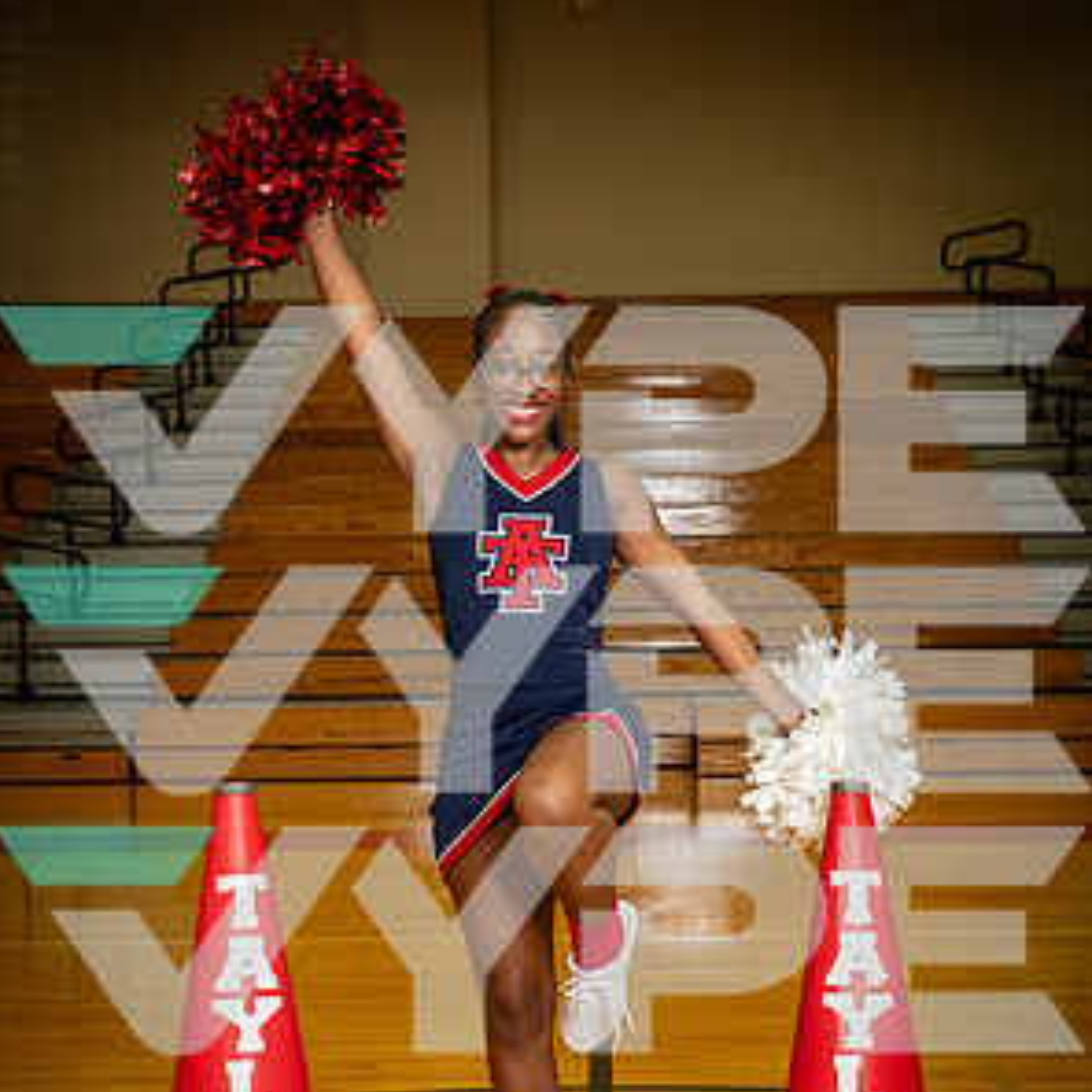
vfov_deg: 20.6
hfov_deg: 20.6
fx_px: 2998
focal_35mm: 84
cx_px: 546
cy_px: 682
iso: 800
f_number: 7.1
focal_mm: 65
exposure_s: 1/160
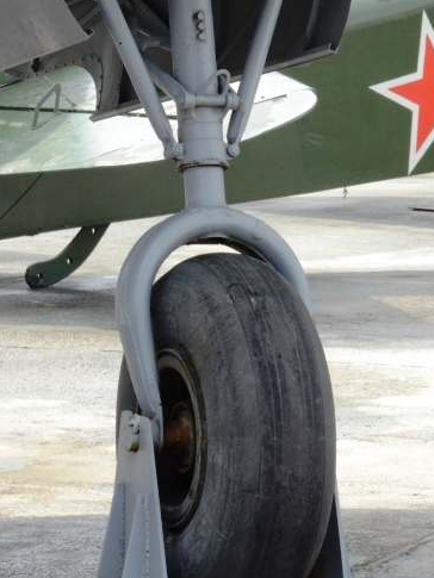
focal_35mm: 228
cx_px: 227
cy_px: 230
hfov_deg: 6.5
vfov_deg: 8.7
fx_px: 3810
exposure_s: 1/125
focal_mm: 75
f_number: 16
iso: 800
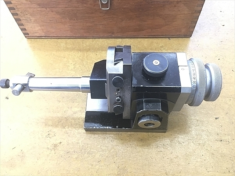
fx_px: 197
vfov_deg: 48.2
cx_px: 118
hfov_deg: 61.7
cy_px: 88
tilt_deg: -59.9
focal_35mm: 29
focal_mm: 4.15
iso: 160
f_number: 2.2
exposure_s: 1/30
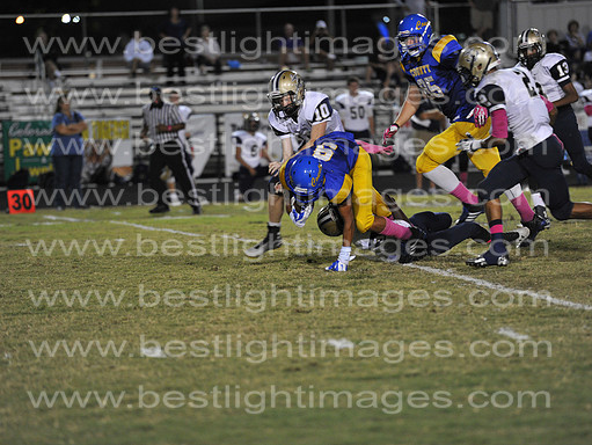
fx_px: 3731
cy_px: 222
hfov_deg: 9.1
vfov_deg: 6.8
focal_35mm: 218
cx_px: 290
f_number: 3.2
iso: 3200
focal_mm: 200
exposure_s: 1/400
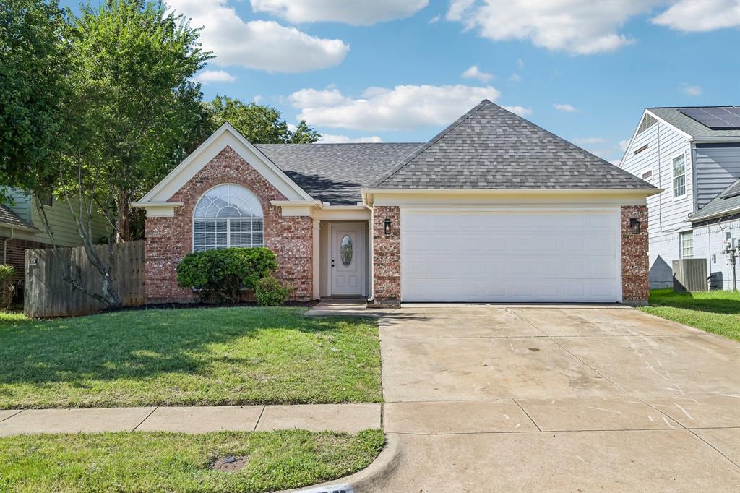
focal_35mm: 30
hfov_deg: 61.9
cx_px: 370
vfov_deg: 43.6
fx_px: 616
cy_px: 246
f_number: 8
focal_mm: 30
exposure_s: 1/800
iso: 400
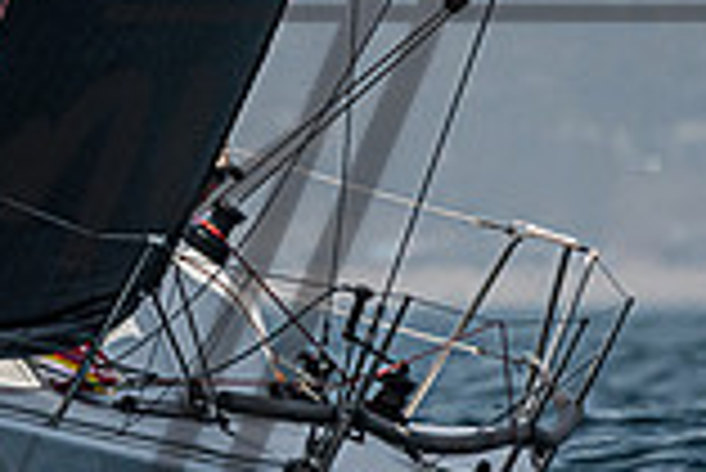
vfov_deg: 0.7
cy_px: -54
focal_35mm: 2011
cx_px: -593
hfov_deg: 1.0
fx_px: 39474
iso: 400
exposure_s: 1/4000
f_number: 6.3
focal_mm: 400
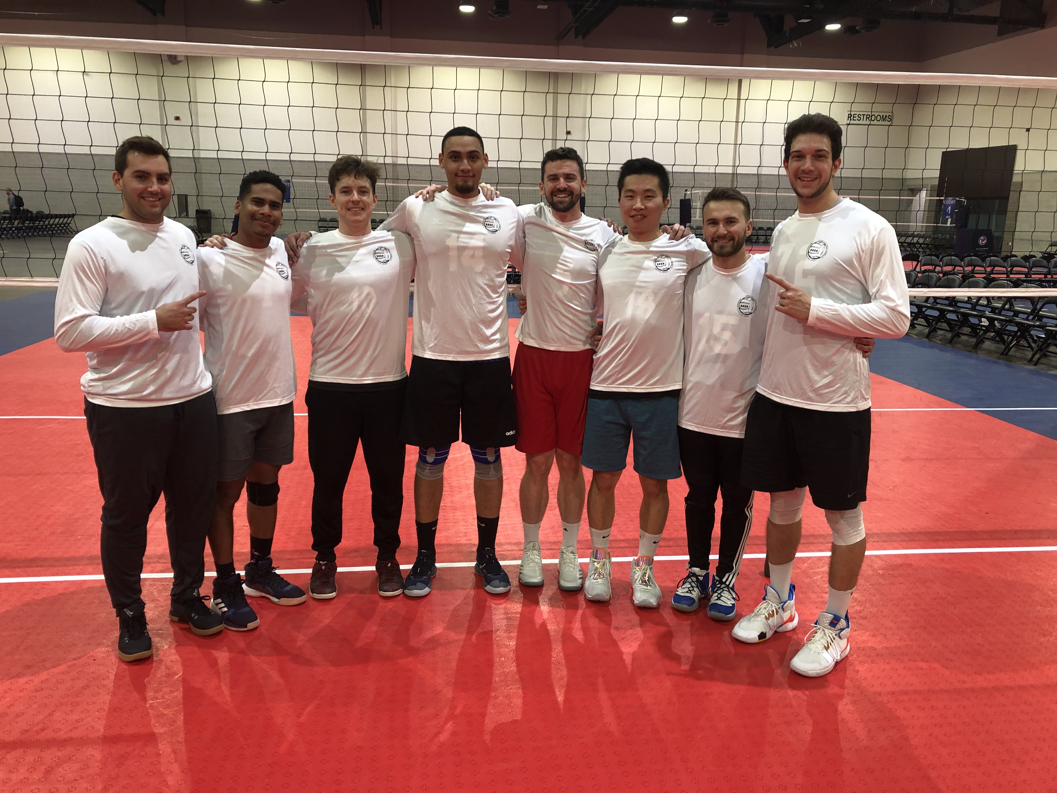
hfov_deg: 63.4
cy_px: 396
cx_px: 528
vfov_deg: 49.7
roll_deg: -0.3
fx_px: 855
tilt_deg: -12.2
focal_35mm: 28
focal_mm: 3.99
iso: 40
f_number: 1.8
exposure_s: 1/24
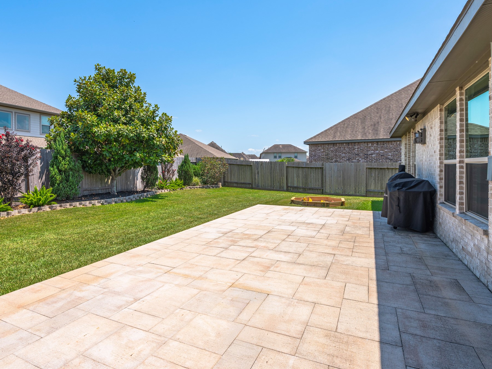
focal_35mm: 21
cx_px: 209
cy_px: 171
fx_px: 299
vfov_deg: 63.4
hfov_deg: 78.5
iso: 125
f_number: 13
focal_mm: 18
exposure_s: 1/100
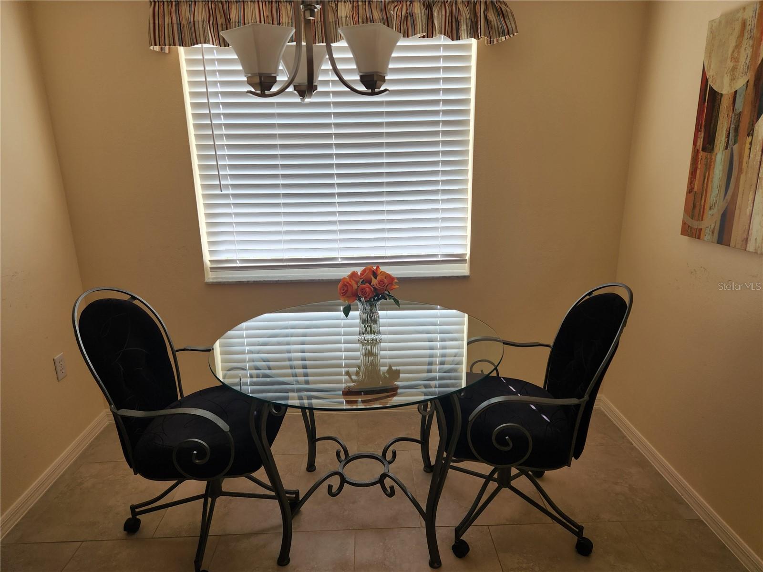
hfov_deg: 73.9
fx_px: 507
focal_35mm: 23
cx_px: 382
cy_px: 286
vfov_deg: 58.9
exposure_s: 1/120
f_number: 1.8
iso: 32
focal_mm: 5.4
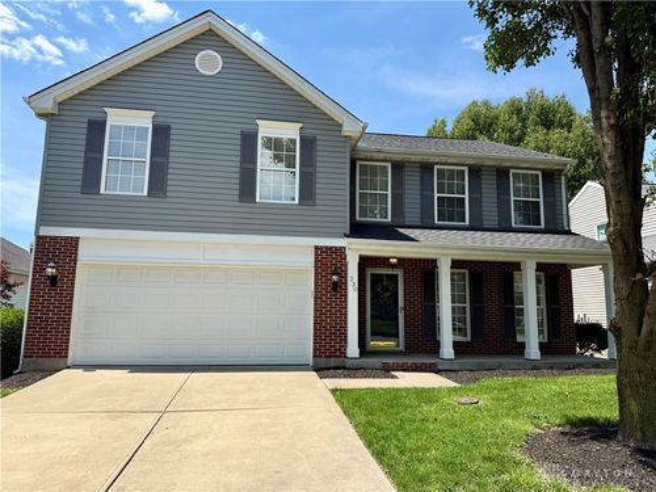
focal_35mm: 24
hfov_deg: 71.6
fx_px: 455
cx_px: 328
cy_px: 246
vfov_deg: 56.8
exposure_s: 1/3759
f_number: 1.78
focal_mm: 6.76
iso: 80
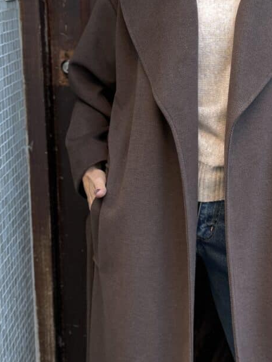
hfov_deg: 23.9
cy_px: 187
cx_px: 234
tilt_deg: -13.6
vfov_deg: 32.2
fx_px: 628
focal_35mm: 60
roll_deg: -1.2
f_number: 1.78
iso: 160
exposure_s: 1/121
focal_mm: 6.76
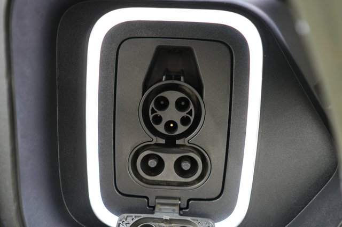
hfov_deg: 67.4
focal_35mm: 27
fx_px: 256
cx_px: 171
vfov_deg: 47.9
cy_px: 114
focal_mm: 27
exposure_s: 1/30
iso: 800
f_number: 2.8
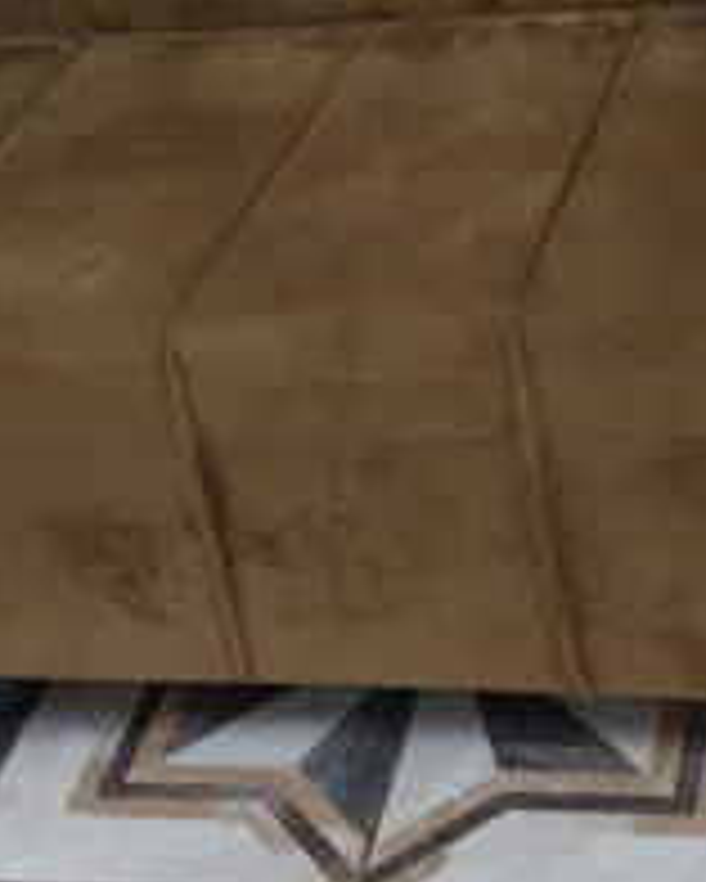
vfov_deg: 22.4
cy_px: 63
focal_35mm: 83
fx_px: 2166
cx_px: 418
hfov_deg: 18.5
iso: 400
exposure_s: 1/25
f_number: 1.8
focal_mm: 4
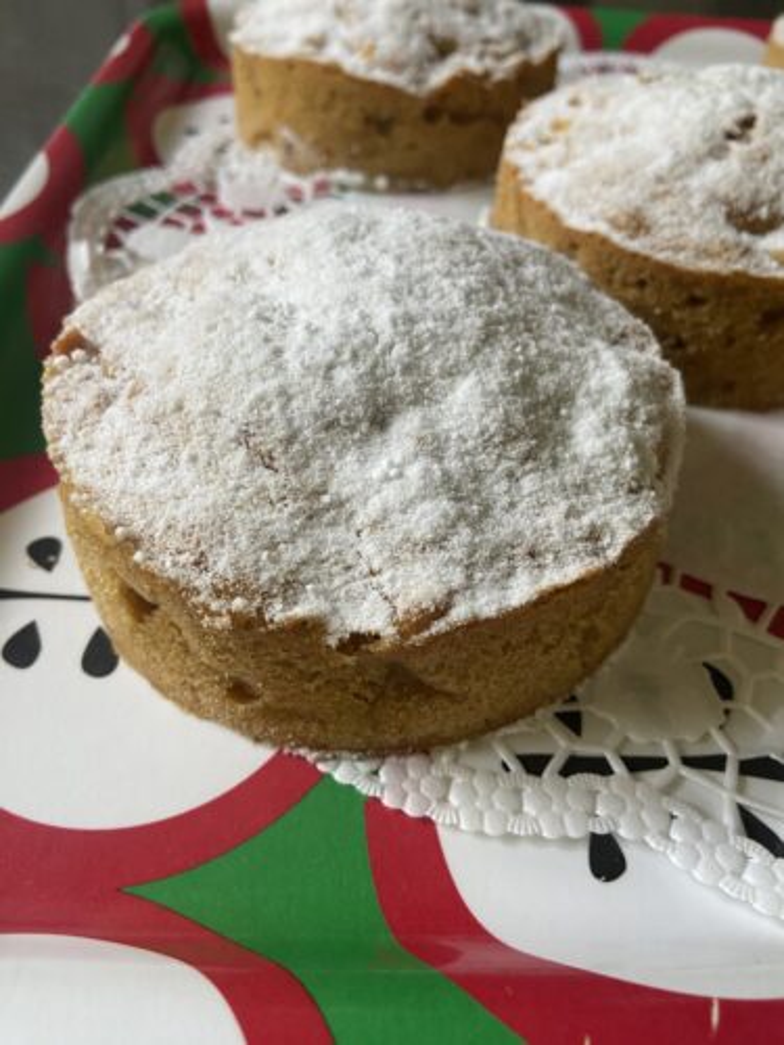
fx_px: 785
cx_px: 392
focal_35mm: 26
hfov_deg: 53.1
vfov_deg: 67.3
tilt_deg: -47.2
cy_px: 522
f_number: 1.8
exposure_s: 1/64
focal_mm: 4.25
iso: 125
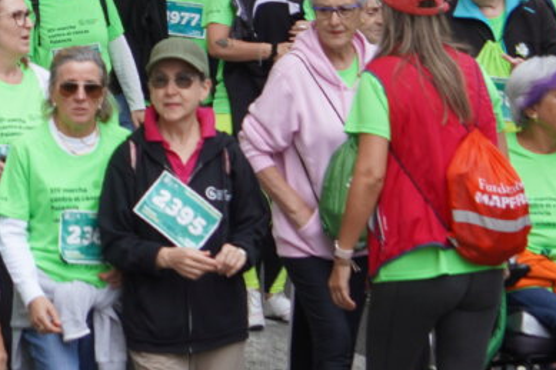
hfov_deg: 7.5
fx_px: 4193
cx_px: -207
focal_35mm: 272
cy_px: -161
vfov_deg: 5.0
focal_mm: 55
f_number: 4.5
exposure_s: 1/160
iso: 125
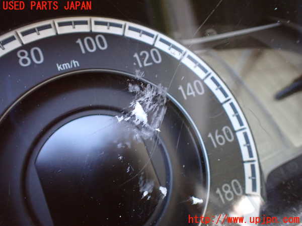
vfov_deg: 46.8
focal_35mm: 30
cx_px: 151
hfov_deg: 60.0
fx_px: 262
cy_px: 113
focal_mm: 5.4
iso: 800
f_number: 2.3
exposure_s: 1/30
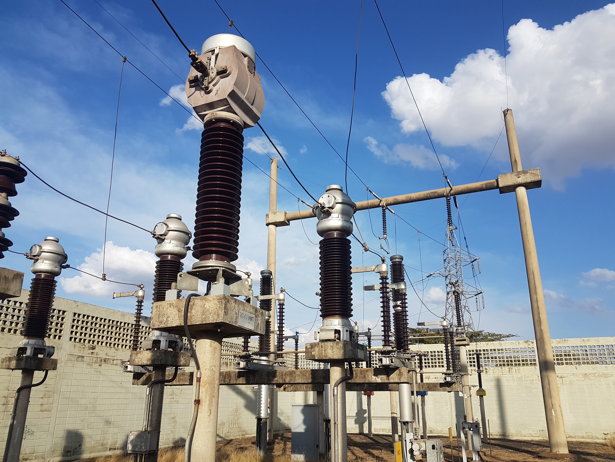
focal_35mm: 26
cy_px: 231
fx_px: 462
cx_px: 308
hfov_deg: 67.3
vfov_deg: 53.1
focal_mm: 4.2
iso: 40
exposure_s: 1/2136
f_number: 1.7
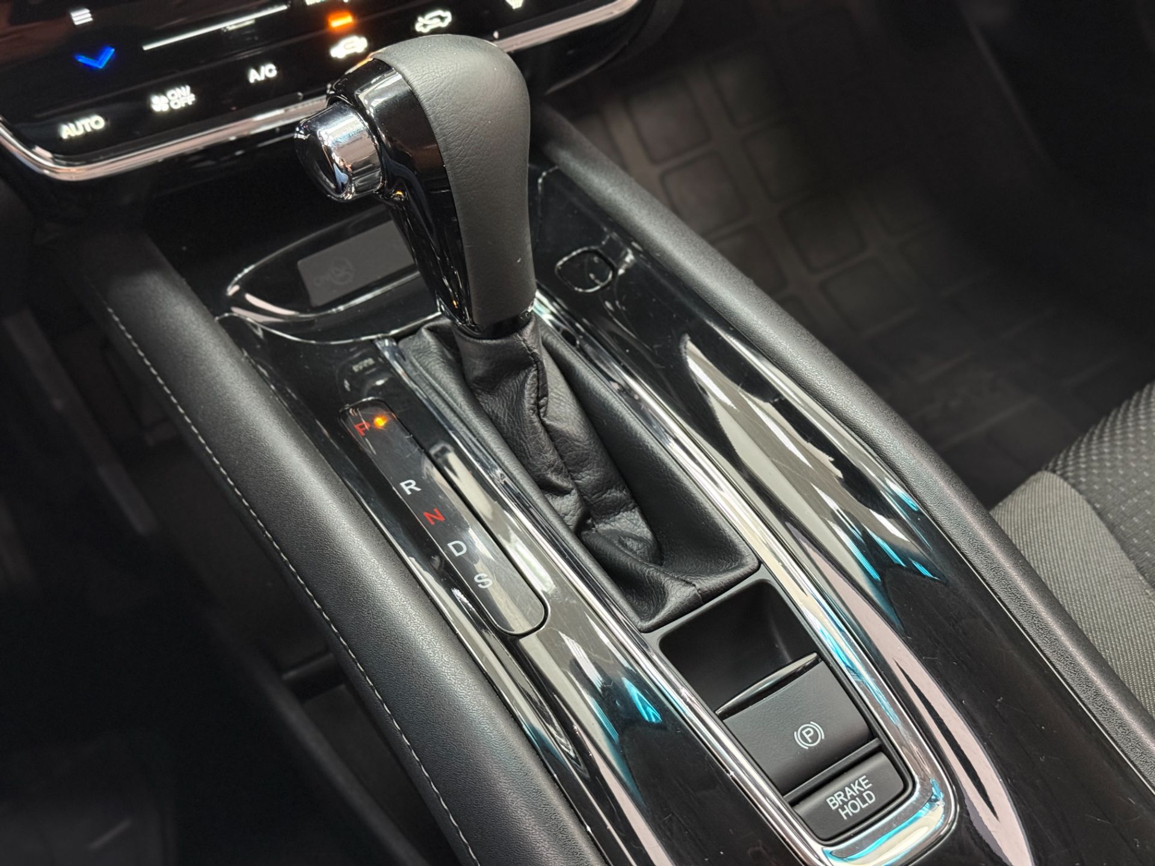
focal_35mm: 48
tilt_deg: -46.5
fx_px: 1602
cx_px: 578
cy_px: 433
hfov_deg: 39.7
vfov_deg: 30.3
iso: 500
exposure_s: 1/30
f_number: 1.78
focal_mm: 6.76
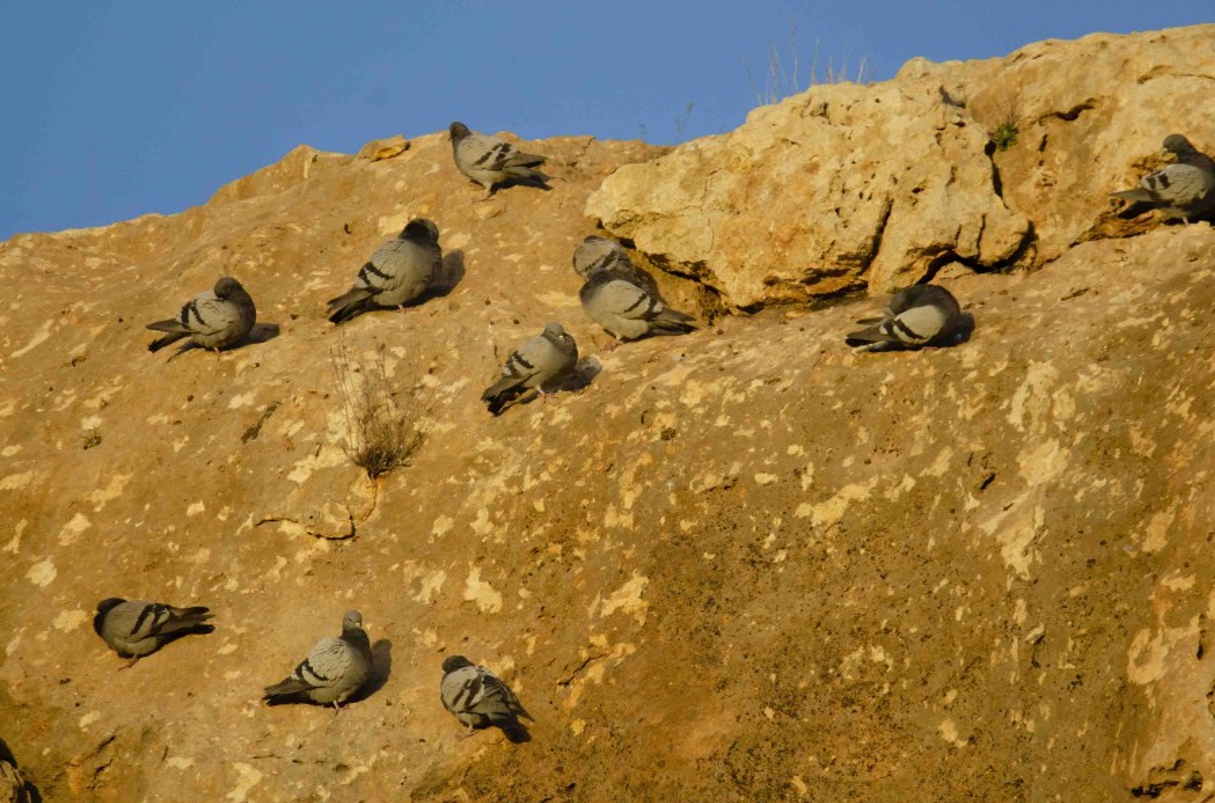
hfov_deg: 2.0
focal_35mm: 1054
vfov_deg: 1.3
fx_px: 35478
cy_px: 341
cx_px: 600
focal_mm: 600
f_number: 6.3
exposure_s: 1/1500
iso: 800
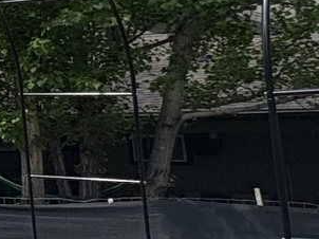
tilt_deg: +4.7
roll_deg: +2.4
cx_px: -653
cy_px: 54
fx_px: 875
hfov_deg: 11.3
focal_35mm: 95
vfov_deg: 15.5
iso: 50
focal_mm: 2.22
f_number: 2.2
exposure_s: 1/1178
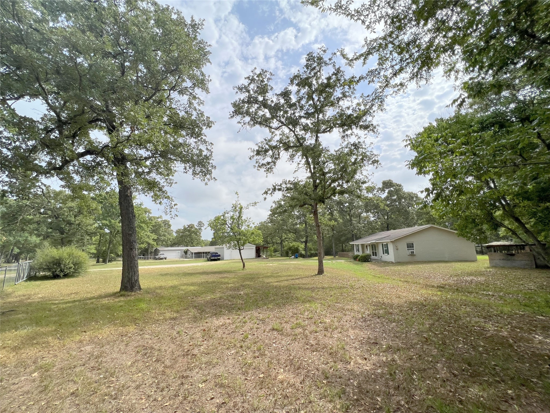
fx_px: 207
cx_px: 275
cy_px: 206
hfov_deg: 106.2
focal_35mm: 13
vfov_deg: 89.9
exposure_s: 1/3215
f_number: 1.8
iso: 32
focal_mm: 1.57
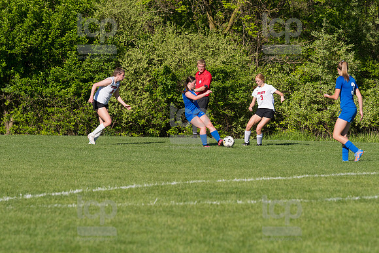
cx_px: 190
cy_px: 126
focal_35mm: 300
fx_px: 3156
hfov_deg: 6.9
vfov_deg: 4.6
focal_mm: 200
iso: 250
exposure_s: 1/1600
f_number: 5.6
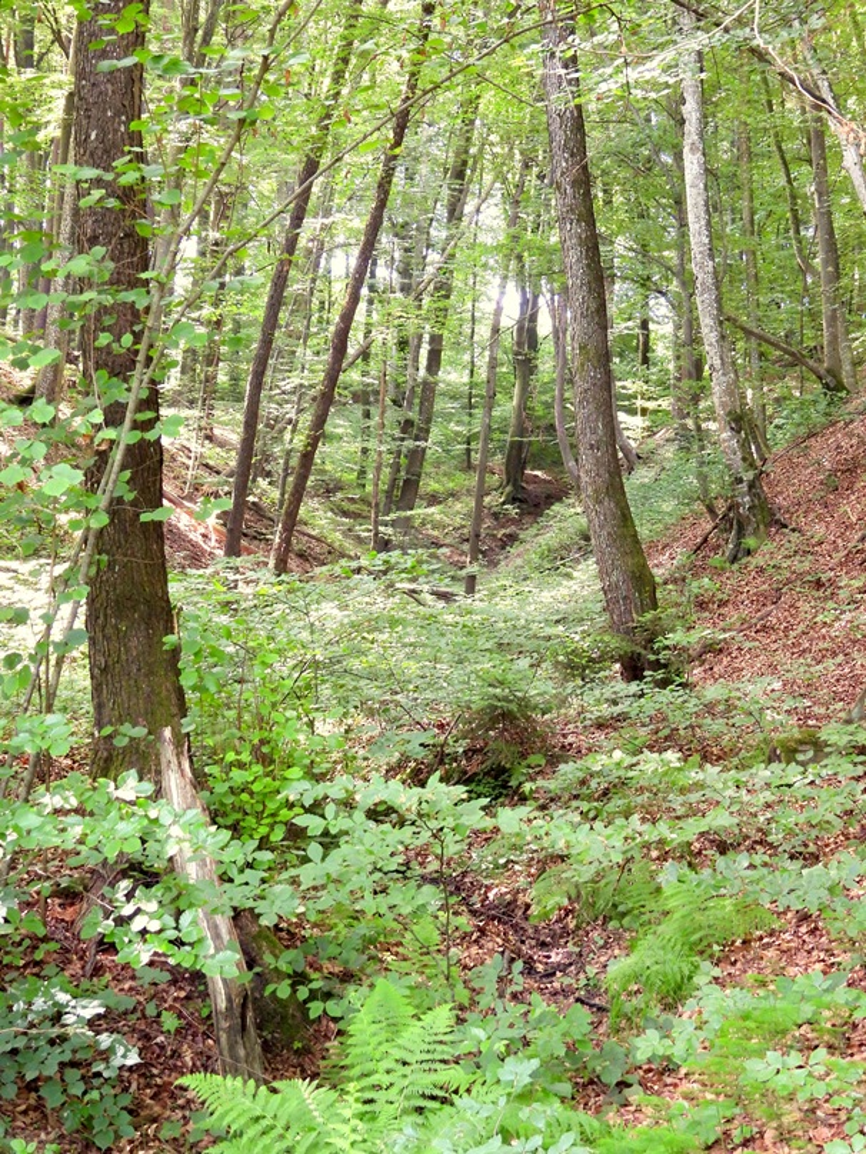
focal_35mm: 75
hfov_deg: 19.6
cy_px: 577
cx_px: 433
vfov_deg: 26.0
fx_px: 2502
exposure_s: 1/30
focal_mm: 13.4
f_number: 3.5
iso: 400
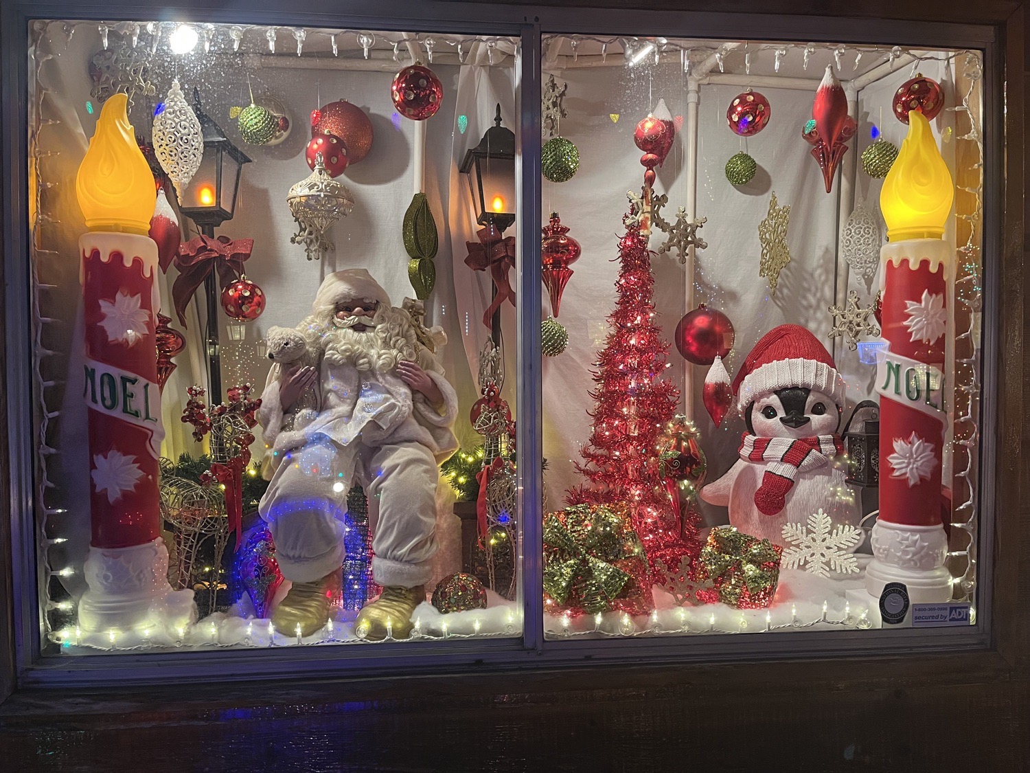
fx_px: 774
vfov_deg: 53.1
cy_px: 386
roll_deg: +0.4
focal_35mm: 26
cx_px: 515
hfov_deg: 67.3
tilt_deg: -1.5
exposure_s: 1/60
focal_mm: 5.1
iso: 250
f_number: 1.6
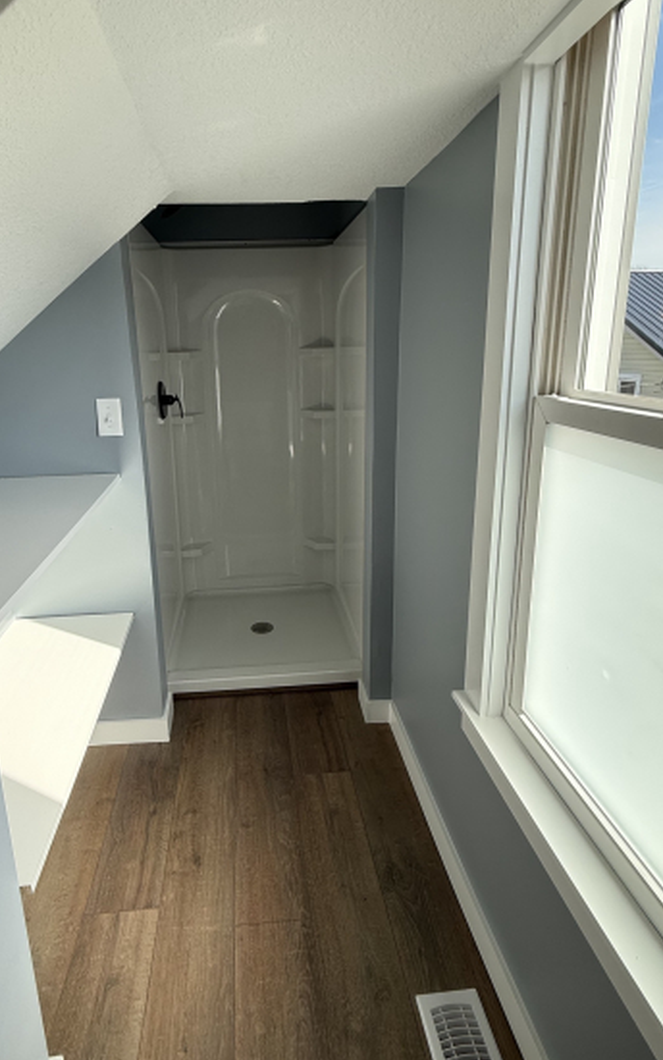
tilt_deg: -11.7
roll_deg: +1.1
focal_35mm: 18
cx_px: 272
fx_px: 520
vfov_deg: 90.6
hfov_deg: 64.5
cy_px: 464
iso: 64
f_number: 2.2
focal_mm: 2.22
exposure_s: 1/269
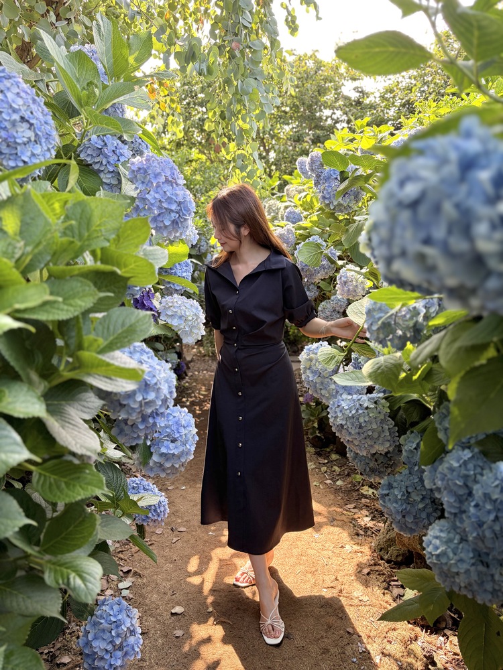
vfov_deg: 67.3
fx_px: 504
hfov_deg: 53.1
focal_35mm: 26
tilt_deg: -7.9
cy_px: 335
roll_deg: +1.2
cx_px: 252
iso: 50
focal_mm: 5.96
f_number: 1.6
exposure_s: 1/170
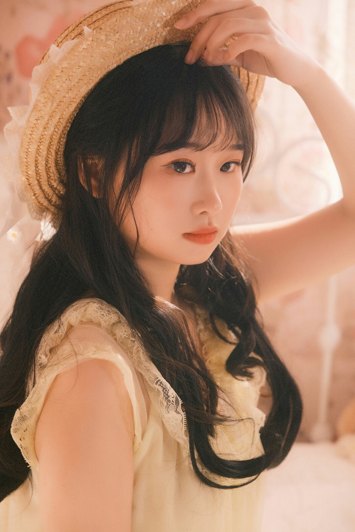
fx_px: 1228
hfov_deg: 16.5
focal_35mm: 83
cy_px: 266
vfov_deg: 24.5
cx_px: 178
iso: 640
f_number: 2.8
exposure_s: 1/500
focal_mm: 55
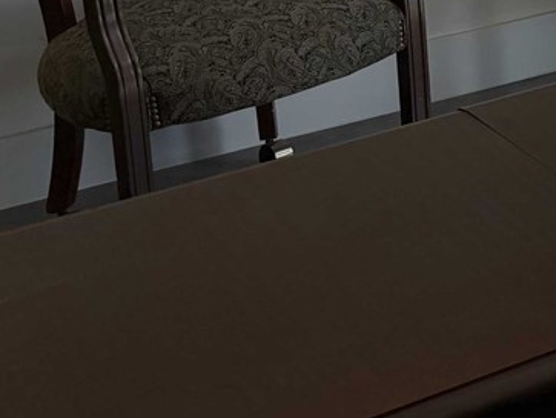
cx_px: 1081
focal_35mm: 106
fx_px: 1704
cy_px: -329
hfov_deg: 15.3
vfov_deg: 12.7
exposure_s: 1/532
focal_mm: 6.76
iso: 80
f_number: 1.78
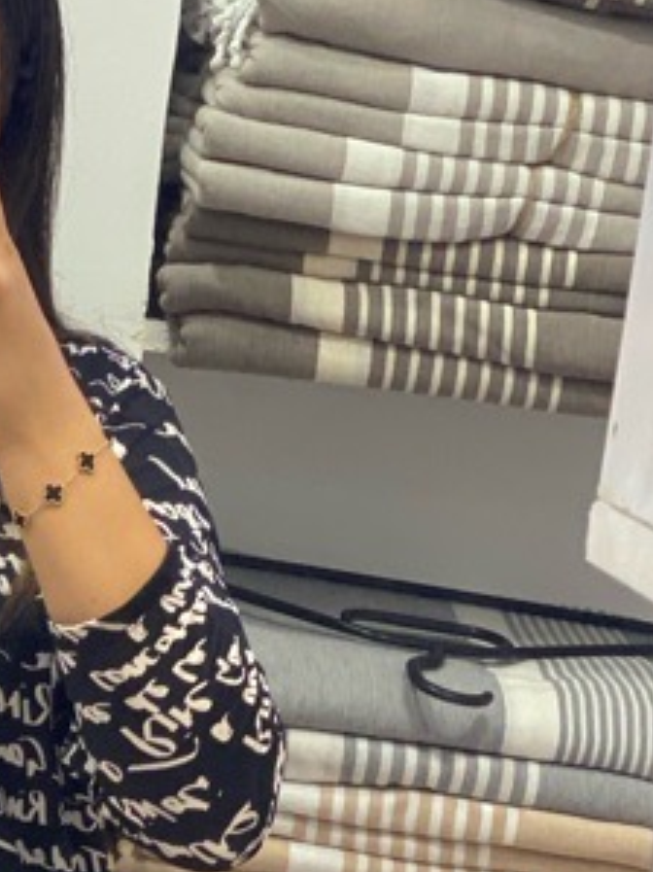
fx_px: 4380
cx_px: -297
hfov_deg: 8.4
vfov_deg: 11.2
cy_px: 1015
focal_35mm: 174
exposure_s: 1/100
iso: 160
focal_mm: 6
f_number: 2
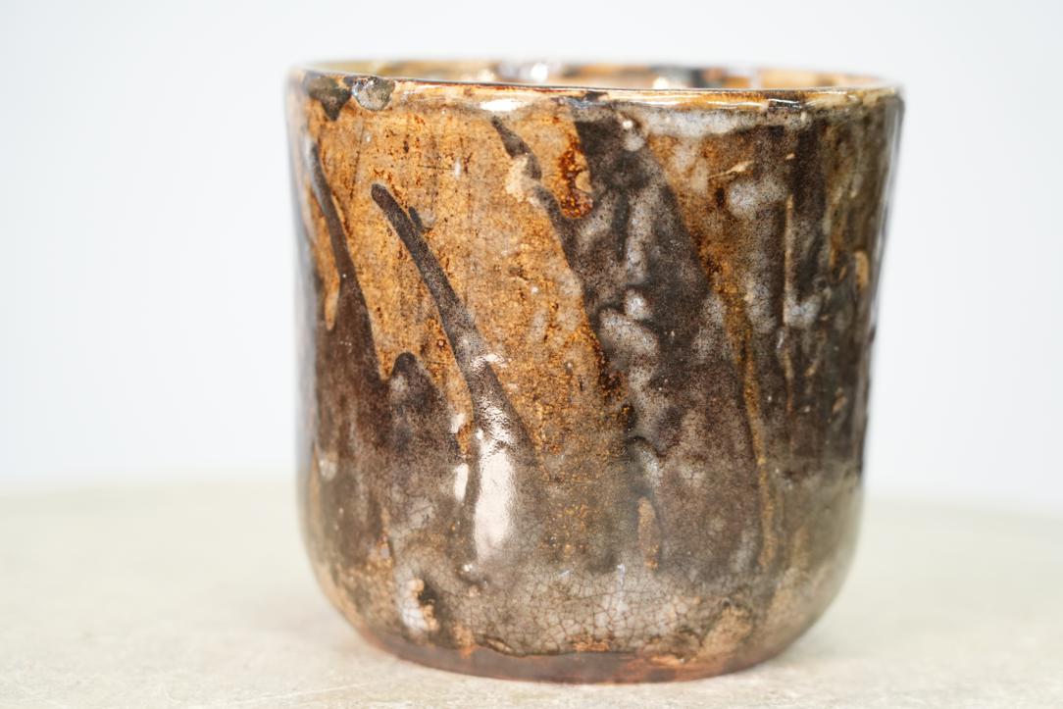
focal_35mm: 105
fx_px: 3101
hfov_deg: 19.5
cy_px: 354
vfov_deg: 13.0
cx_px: 532
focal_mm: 105
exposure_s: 1/125
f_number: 4
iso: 3200
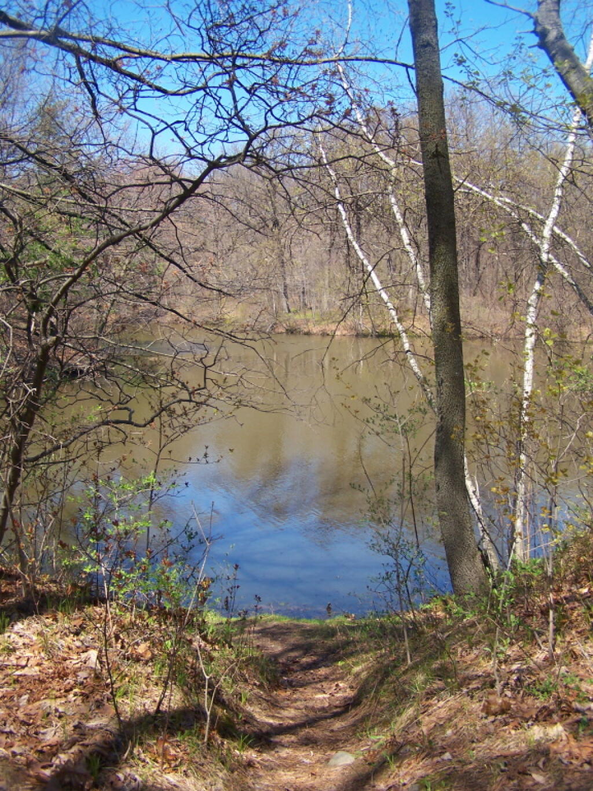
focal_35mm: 38
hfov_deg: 37.7
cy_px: 396
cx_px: 296
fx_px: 868
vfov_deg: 49.0
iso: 80
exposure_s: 1/640
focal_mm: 6.3
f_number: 2.8
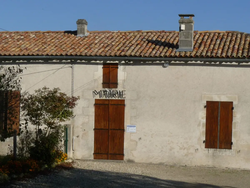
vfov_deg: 15.6
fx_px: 686
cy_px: 94
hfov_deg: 20.7
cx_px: 125
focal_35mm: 95
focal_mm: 9.5
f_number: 8
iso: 100
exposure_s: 1/500
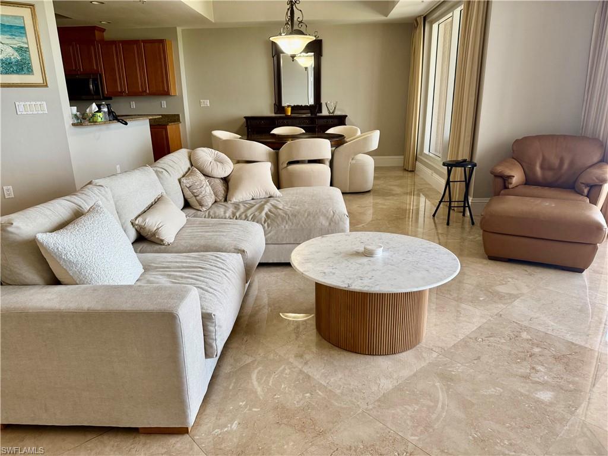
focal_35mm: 24
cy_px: 228
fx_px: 422
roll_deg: +1.6
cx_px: 304
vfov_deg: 56.8
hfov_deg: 71.6
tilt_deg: -16.5
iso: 200
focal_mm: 6.76
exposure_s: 1/120
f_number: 1.78
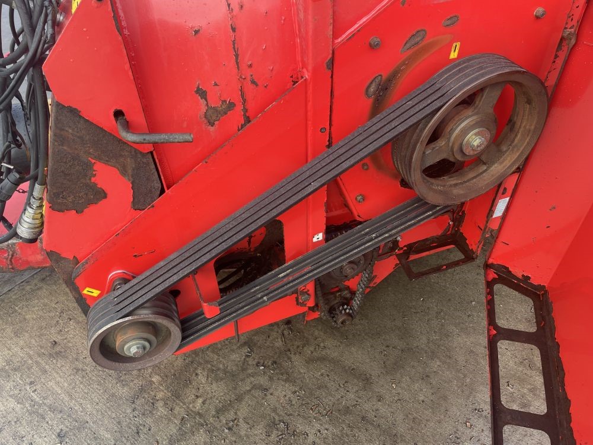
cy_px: 222
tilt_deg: -39.9
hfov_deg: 67.3
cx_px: 296
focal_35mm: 26
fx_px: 445
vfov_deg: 53.1
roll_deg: -2.4
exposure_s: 1/121
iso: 32
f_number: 1.6
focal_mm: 4.2
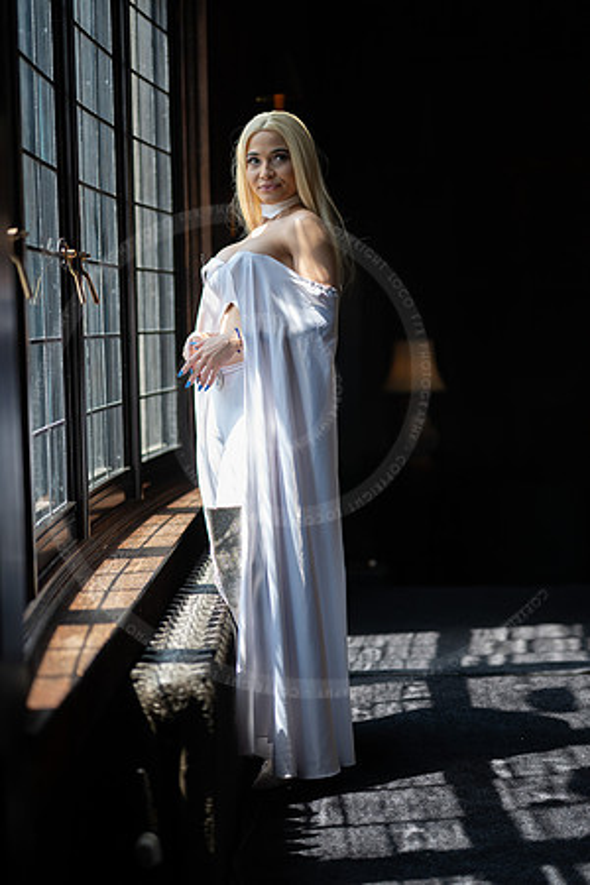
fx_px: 1229
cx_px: 295
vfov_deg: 39.6
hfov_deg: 27.0
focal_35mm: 50
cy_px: 442
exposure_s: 1/1250
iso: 125
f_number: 1.2
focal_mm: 50
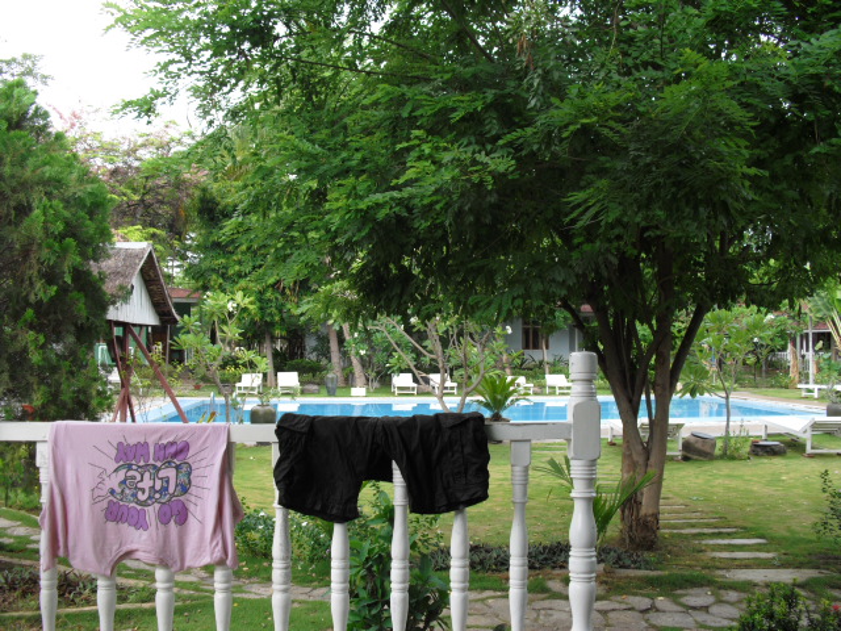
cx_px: 420
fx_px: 875
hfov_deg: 51.4
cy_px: 316
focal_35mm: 36
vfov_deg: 39.7
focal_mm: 6.3
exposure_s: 1/250
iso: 100
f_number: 3.1
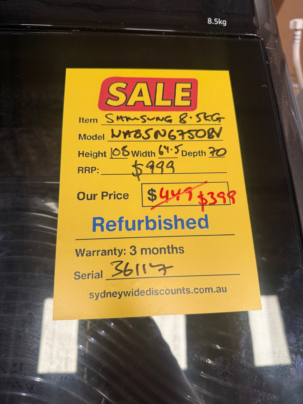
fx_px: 280
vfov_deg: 71.6
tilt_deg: -67.4
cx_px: 152
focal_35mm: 24
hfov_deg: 56.8
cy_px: 202
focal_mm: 6.76
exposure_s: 1/100
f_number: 1.78
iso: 200
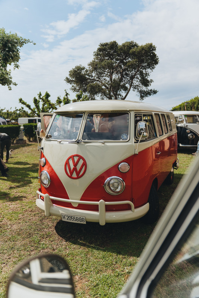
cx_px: 100
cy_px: 149
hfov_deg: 43.6
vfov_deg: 61.9
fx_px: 249
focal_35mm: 30
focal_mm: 30
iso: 125
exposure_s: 1/400
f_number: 2.8
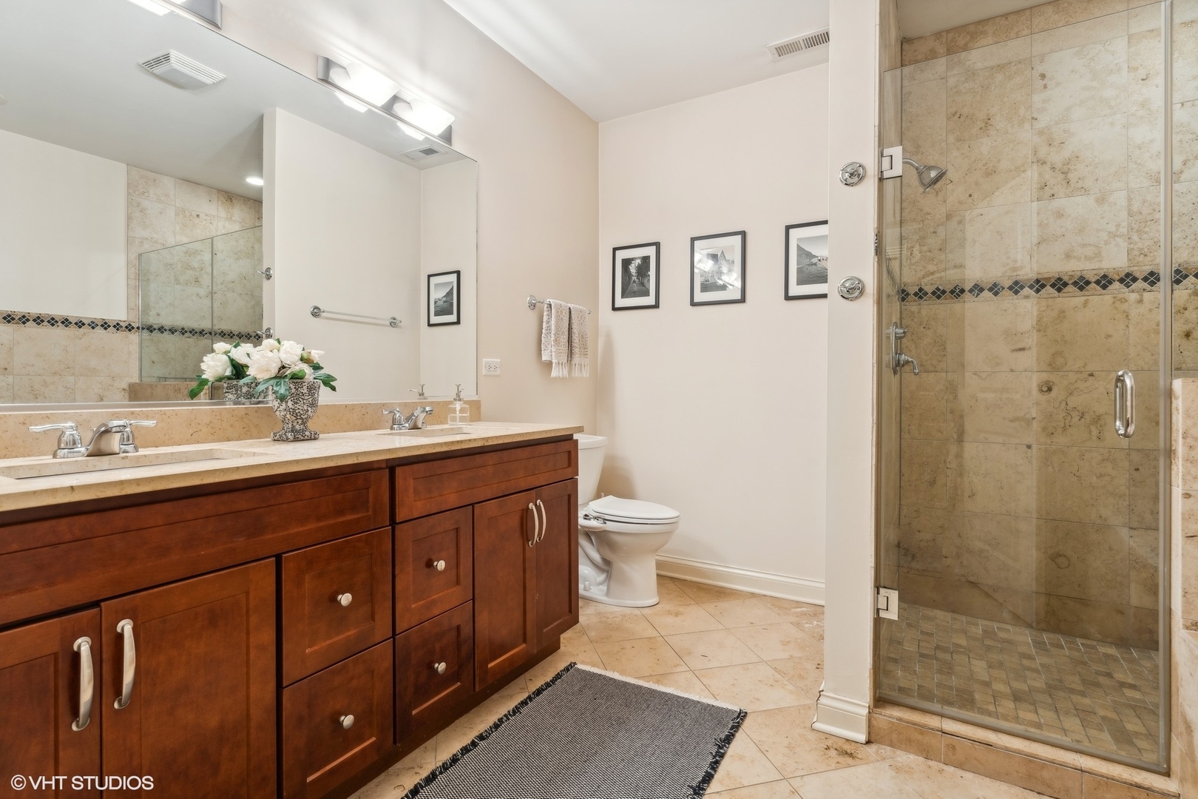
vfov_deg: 70.4
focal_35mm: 17
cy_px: 400
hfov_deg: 93.3
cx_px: 599
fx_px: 566
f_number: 8
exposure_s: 1/6
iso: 320
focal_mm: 17
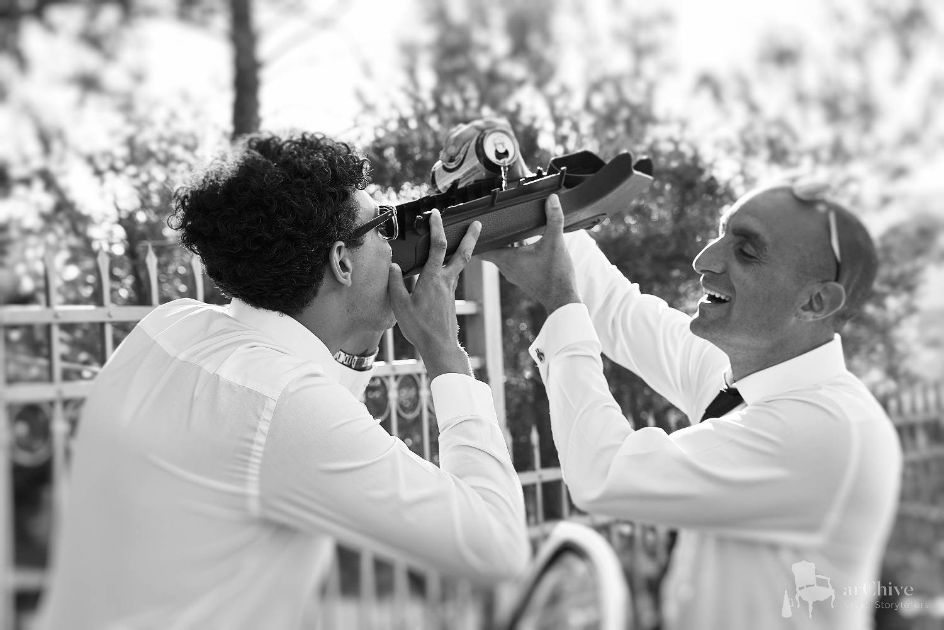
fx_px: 1783
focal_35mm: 68
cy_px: 315
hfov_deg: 29.7
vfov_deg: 20.0
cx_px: 472
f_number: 5.6
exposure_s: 1/500
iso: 160
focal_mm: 68
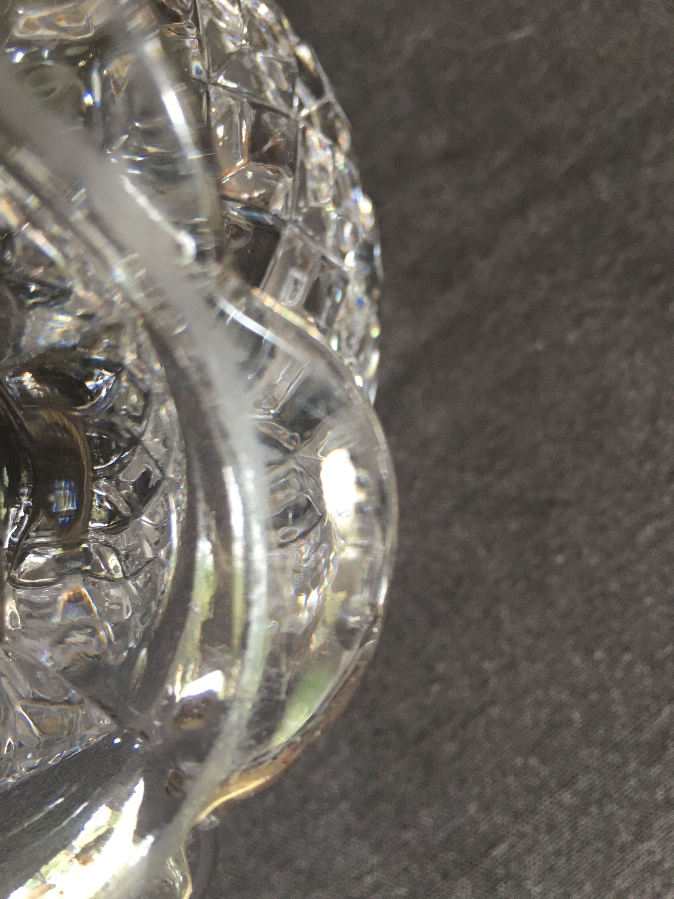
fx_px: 753
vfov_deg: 61.7
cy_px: 450
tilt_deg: -71.9
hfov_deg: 48.2
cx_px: 337
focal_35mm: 29
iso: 50
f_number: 2.2
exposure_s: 1/33
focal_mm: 4.15
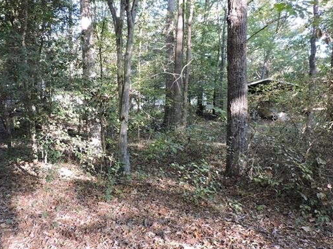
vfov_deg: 46.7
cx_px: 129
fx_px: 289
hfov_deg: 59.3
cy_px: 112
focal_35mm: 30
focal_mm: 4.3
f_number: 3
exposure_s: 1/30
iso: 180
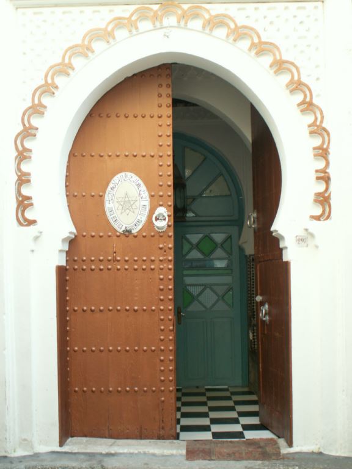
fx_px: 651
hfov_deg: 30.3
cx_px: 176
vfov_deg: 39.7
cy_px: 234
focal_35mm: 48
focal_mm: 8.01
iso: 80
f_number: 3.2
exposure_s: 1/40
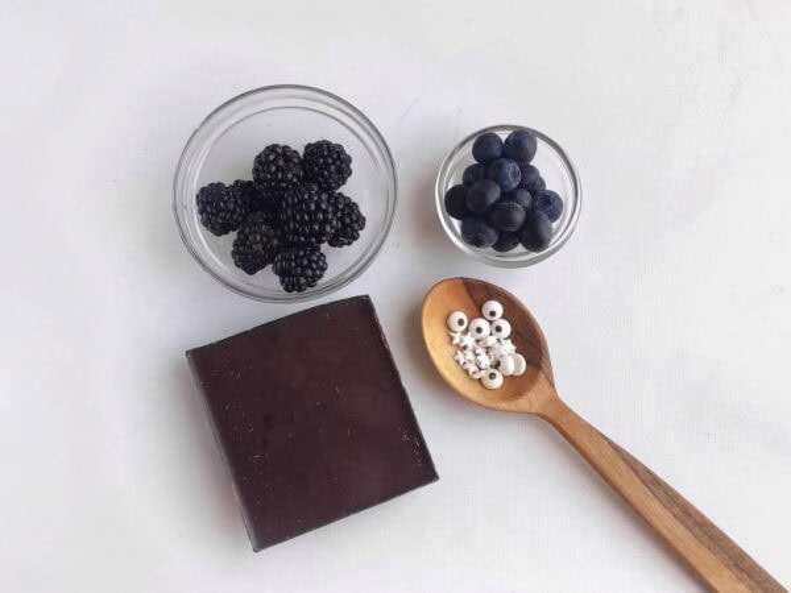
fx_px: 571
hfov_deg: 69.4
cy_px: 296
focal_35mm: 25
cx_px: 396
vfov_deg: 54.9
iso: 92
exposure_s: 1/100
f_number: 1.9
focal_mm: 5.4
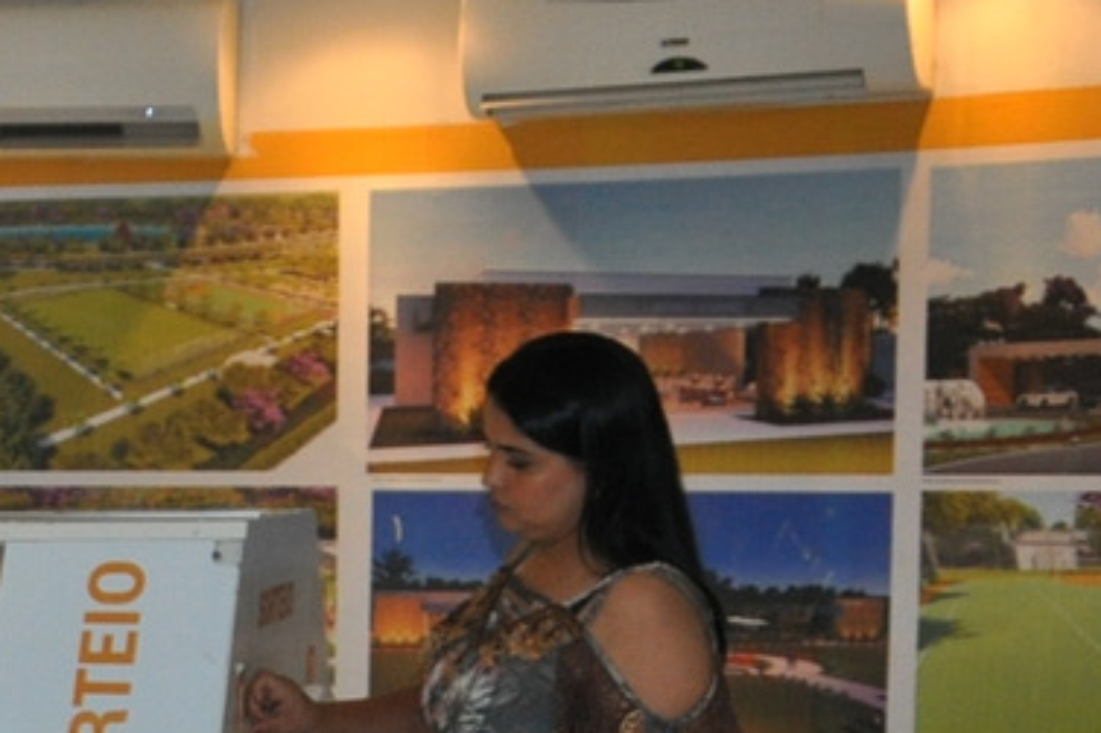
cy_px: 628
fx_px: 3572
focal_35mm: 117
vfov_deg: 11.7
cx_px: -724
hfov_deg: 15.6
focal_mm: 21
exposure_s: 1/60
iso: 800
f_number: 4
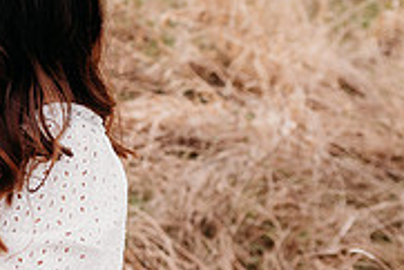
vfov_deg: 17.2
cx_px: -237
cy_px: -21
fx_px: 865
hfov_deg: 21.2
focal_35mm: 77
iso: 100
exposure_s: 1/500
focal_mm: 24
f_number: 3.5
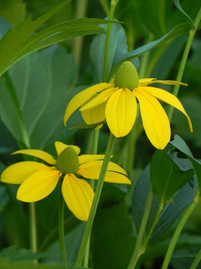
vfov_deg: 5.9
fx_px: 2609
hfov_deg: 4.4
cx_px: 100
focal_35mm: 337
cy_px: 134
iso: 160
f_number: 5
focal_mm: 59.9
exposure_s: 1/40
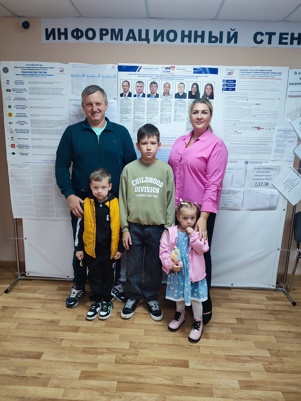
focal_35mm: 24
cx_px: 150
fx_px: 278
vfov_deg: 71.6
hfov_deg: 56.8
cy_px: 200
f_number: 1.89
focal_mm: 5.89
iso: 346
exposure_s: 1/33
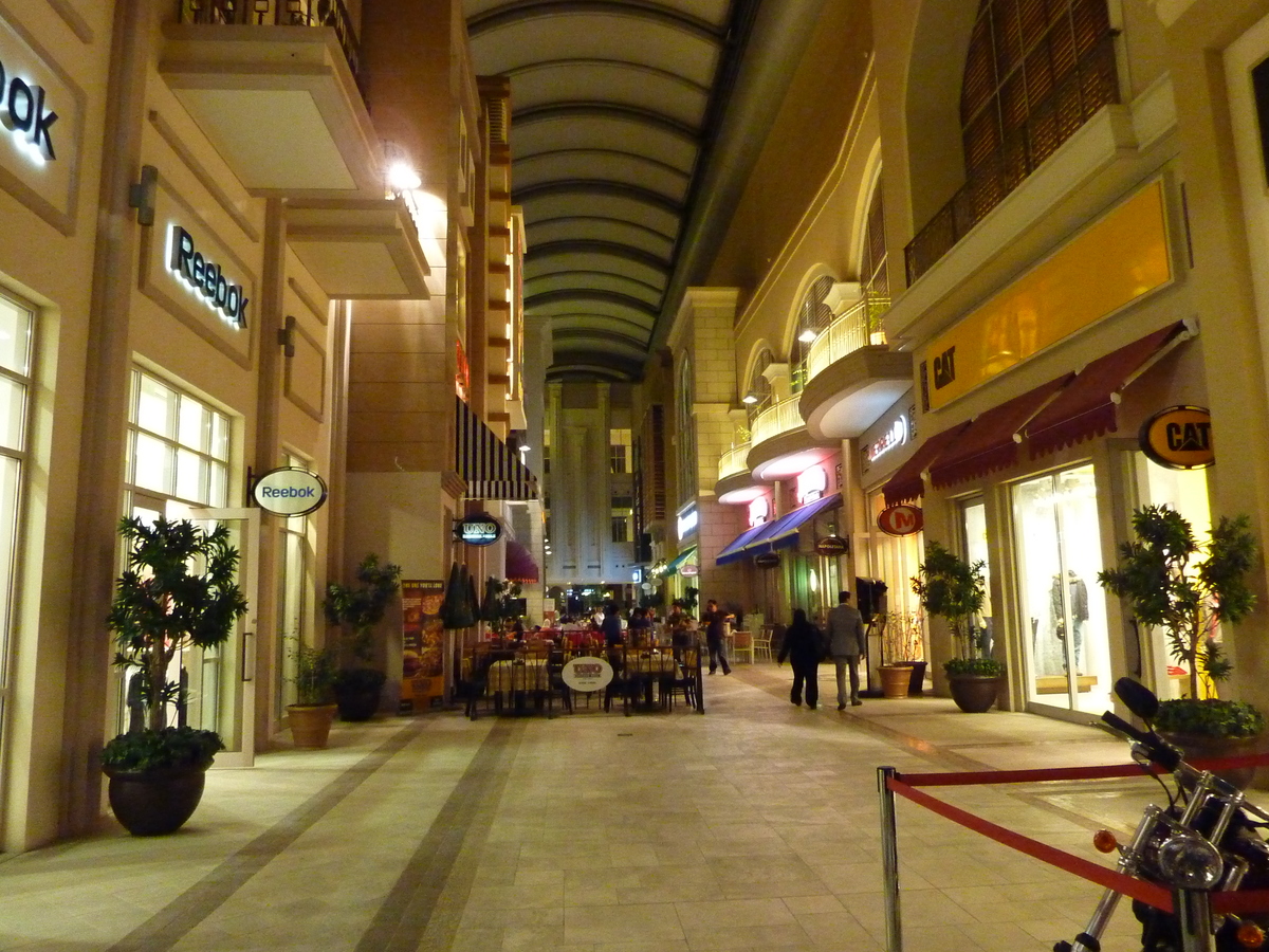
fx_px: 916
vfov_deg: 54.9
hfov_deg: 69.4
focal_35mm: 25
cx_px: 634
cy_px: 476
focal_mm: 4.1
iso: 800
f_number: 3.3
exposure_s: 1/15
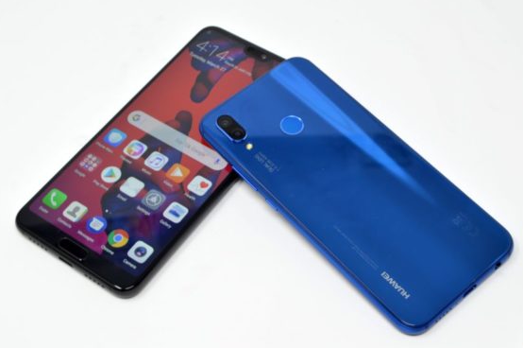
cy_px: 168
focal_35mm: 65
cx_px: 262
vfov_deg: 20.9
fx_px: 943
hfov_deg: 31.0
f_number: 10
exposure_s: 1/30
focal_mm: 40
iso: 200
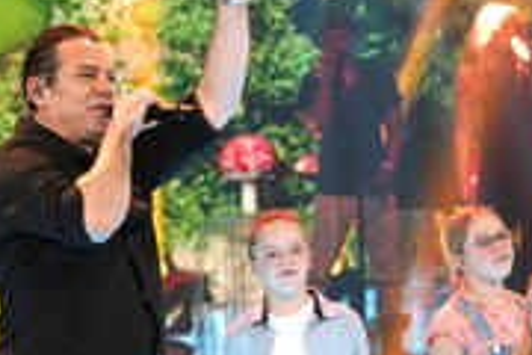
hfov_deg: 7.4
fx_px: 4108
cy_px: 308
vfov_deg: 4.9
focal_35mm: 278
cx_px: 610
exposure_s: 1/160
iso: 3200
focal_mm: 111
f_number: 5.6
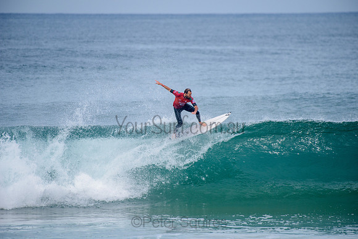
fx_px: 4973
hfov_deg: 4.1
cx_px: 179
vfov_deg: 2.8
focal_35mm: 500
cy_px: 120
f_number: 5.6
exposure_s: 1/2000
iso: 250
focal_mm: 500
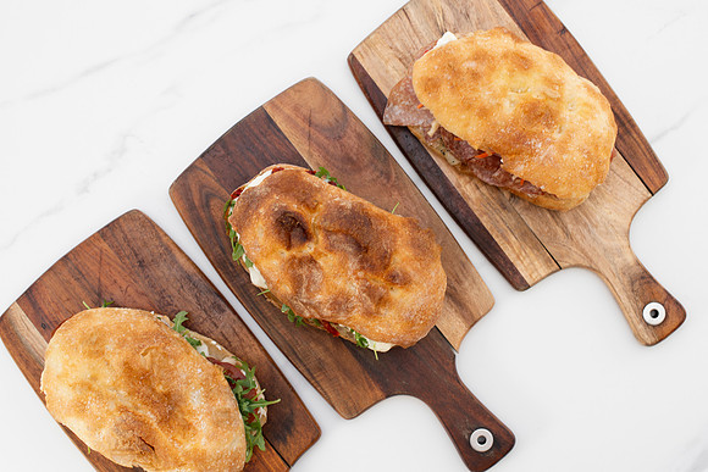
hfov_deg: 34.5
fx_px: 1140
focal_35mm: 58
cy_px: 221
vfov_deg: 23.4
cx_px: 371
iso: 200
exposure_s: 1/100
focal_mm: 50
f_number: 8
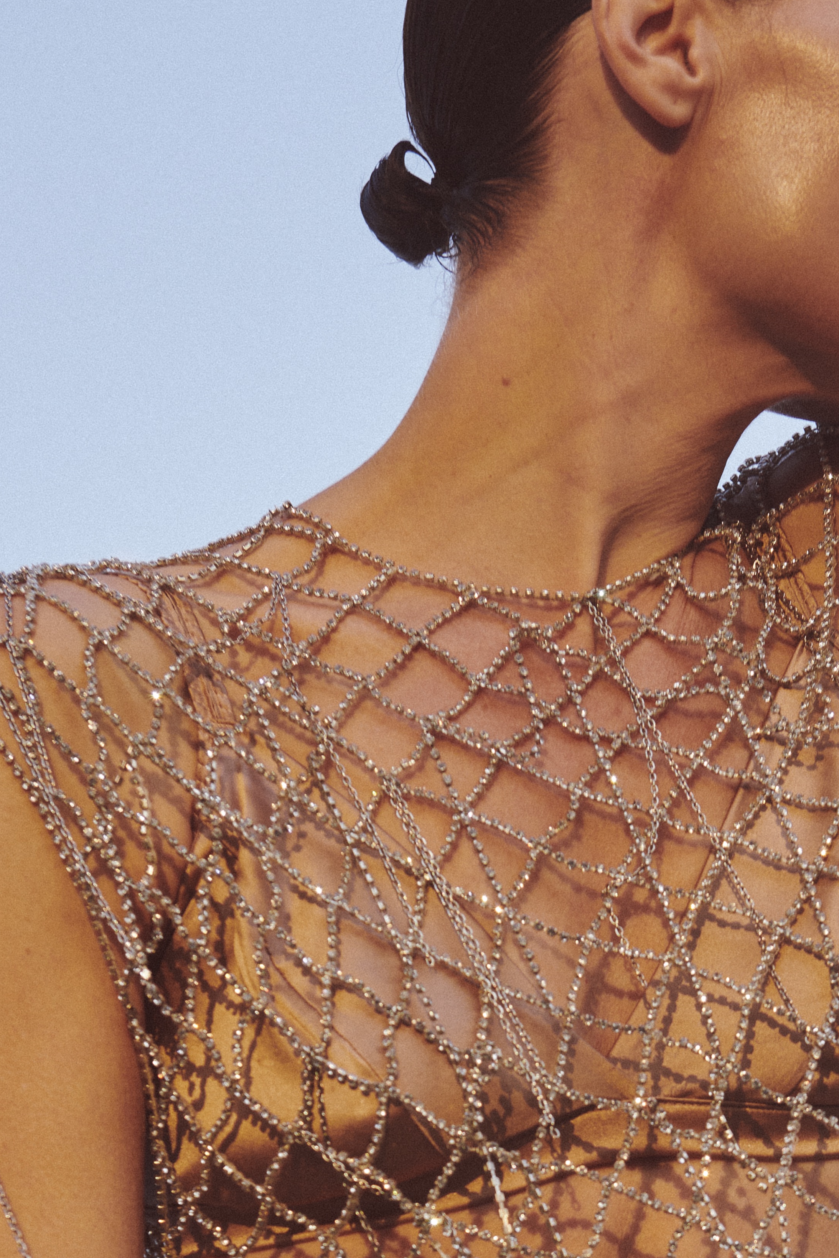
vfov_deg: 16.2
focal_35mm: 123
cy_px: 1349
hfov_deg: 11.1
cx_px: 746
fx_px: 4300
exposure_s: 1/250
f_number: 6.3
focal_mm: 50
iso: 160
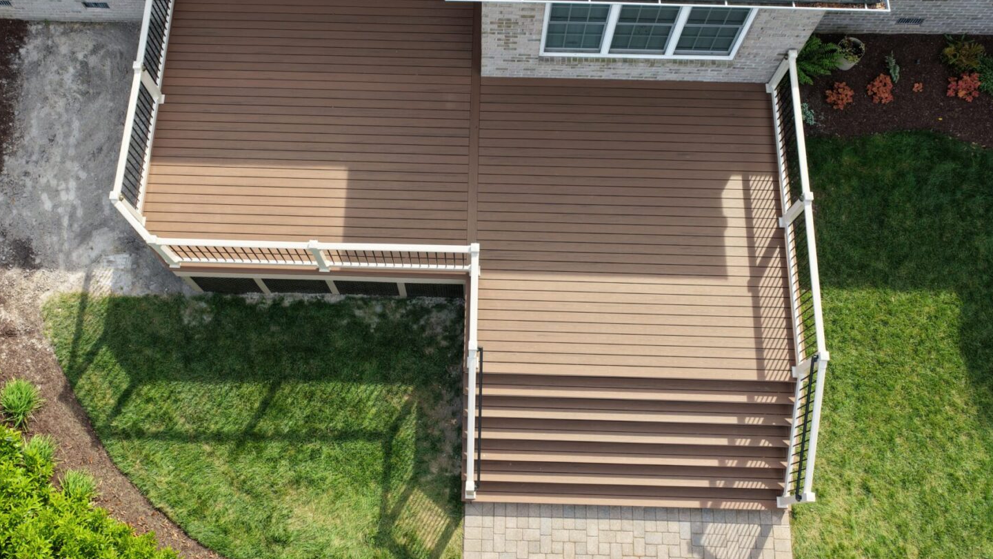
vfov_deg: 35.6
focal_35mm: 33
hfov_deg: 59.4
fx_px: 869
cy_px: 238
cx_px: 463
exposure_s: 1/320
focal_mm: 14.45
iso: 100
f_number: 2.8
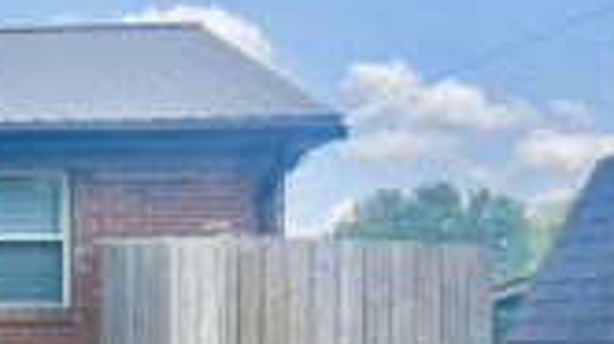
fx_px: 1854
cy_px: 374
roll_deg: -0.5
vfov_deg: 10.5
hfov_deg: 15.7
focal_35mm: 114
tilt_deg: -1.9
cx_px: -538
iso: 50
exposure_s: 1/3571
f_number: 1.5
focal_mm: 5.7
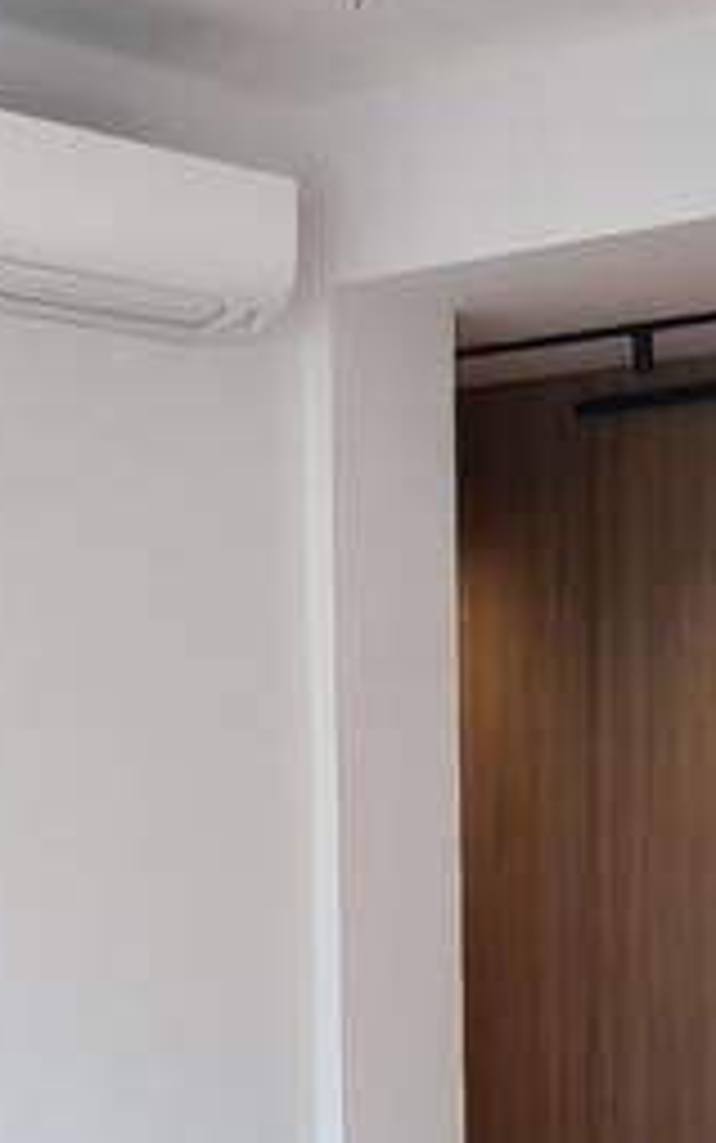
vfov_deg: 22.5
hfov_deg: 14.5
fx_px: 2807
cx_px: 293
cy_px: 1035
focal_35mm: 90
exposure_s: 1/60
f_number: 2.2
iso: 100
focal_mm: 1.91
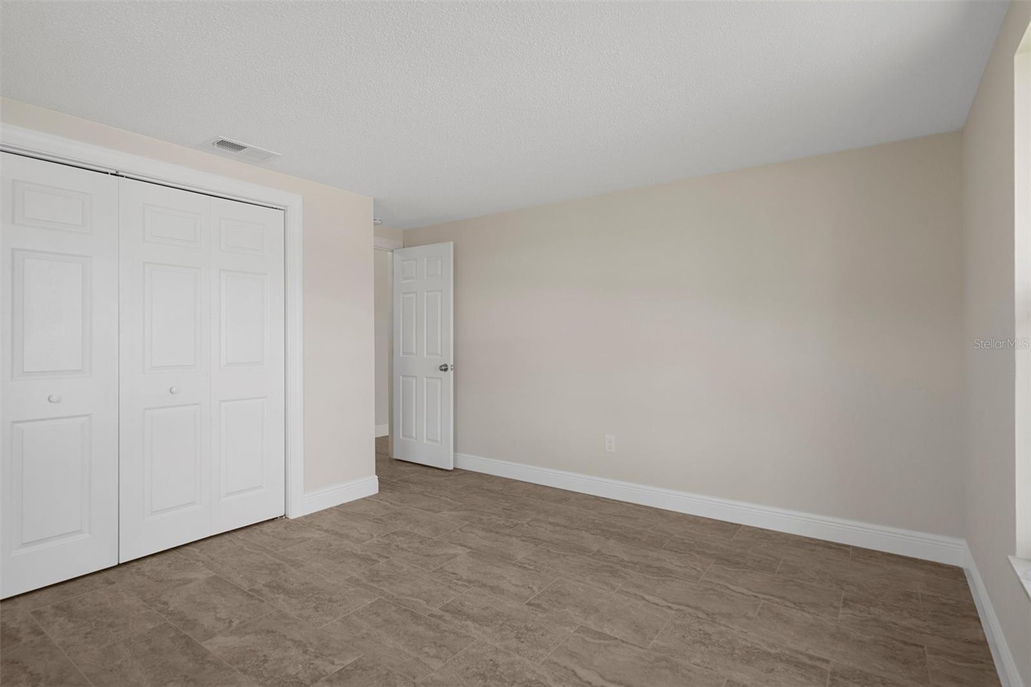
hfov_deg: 93.3
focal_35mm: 17
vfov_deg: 70.4
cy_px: 344
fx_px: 487
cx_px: 516
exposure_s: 1/13
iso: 320
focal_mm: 17
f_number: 9
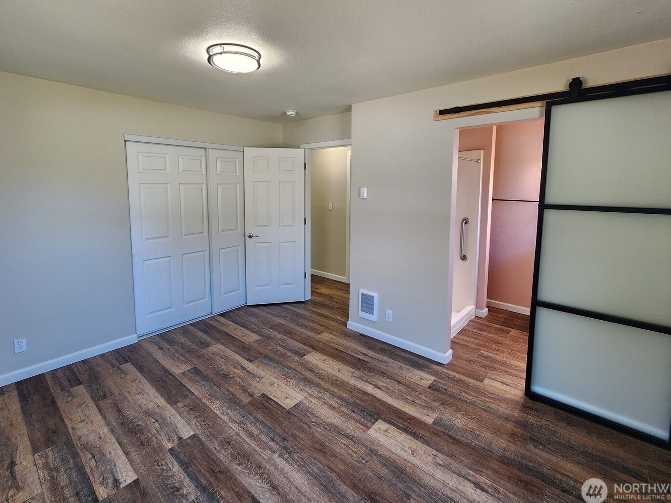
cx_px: 320
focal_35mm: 15
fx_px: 291
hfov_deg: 98.1
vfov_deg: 81.4
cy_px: 221
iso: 125
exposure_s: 1/60
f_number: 2.2
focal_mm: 2.2
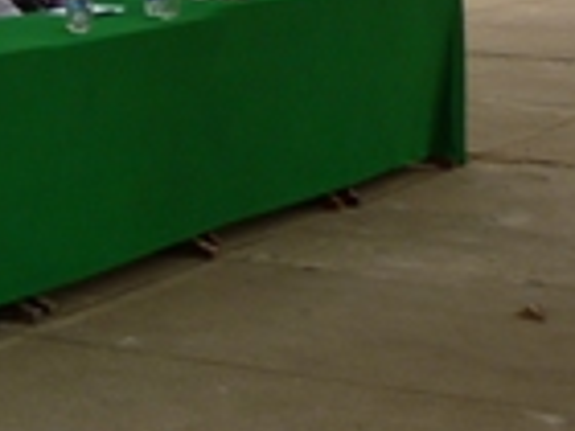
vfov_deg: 9.6
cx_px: -616
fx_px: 2508
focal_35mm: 151
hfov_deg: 11.6
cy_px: -189
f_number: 2.8
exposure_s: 1/80
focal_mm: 5.5
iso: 80
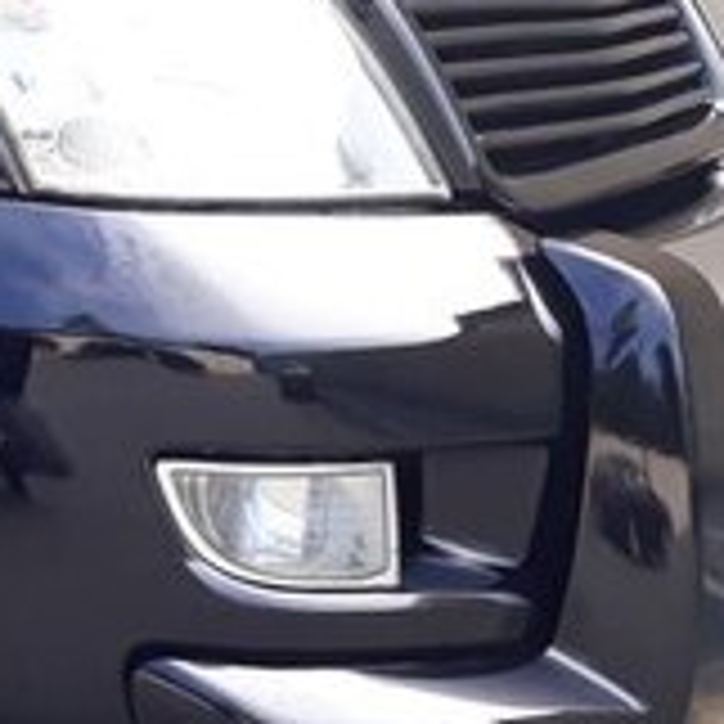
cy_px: 7
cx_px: -702
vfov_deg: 17.4
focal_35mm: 98
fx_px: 2319
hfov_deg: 14.7
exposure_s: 1/221
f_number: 1.9
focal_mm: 3.6
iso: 40
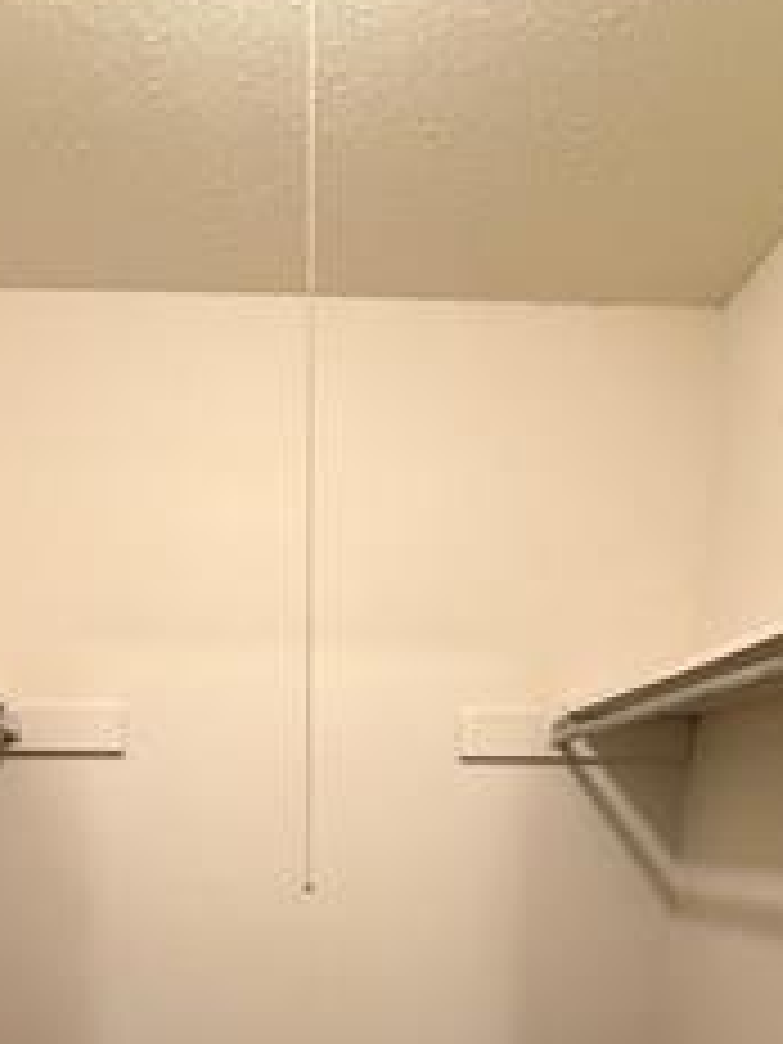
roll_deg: -0.7
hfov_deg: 48.0
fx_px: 875
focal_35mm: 29
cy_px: 1012
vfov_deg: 51.2
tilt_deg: -13.4
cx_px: 328
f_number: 2.2
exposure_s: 1/60
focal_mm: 2.22
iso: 500
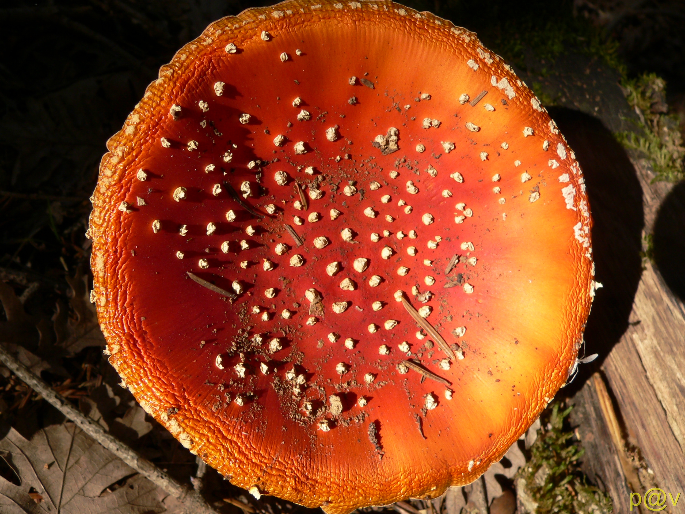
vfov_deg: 39.7
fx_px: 712
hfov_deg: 51.4
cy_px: 257
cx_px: 342
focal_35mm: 36
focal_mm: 6
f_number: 4
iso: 80
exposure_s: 1/250
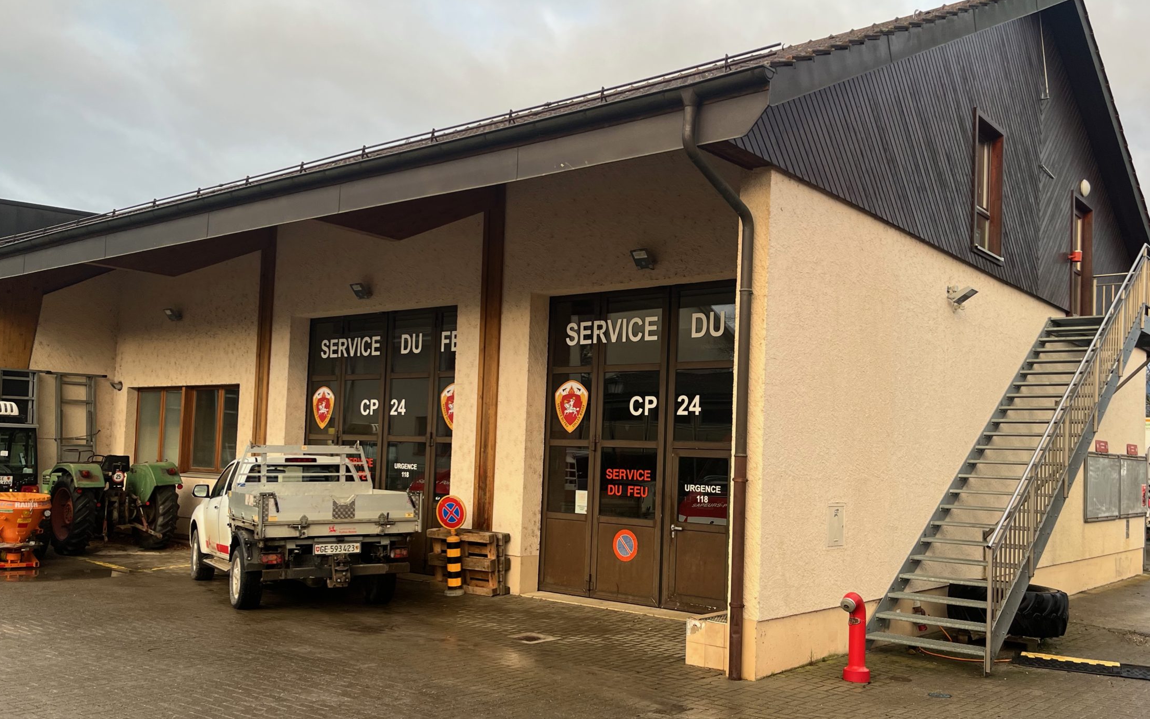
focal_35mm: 32
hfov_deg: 59.5
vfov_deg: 39.3
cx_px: 637
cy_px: 415
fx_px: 1003
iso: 40
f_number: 1.6
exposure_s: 1/236
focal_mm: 5.1
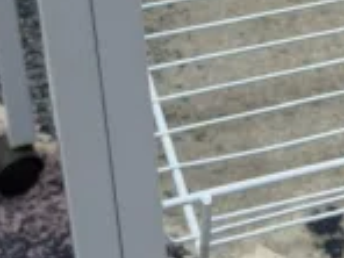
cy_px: -165
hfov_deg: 16.4
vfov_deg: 13.2
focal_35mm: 104
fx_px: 1034
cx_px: 581
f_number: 1.78
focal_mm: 6.76
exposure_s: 1/50
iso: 100
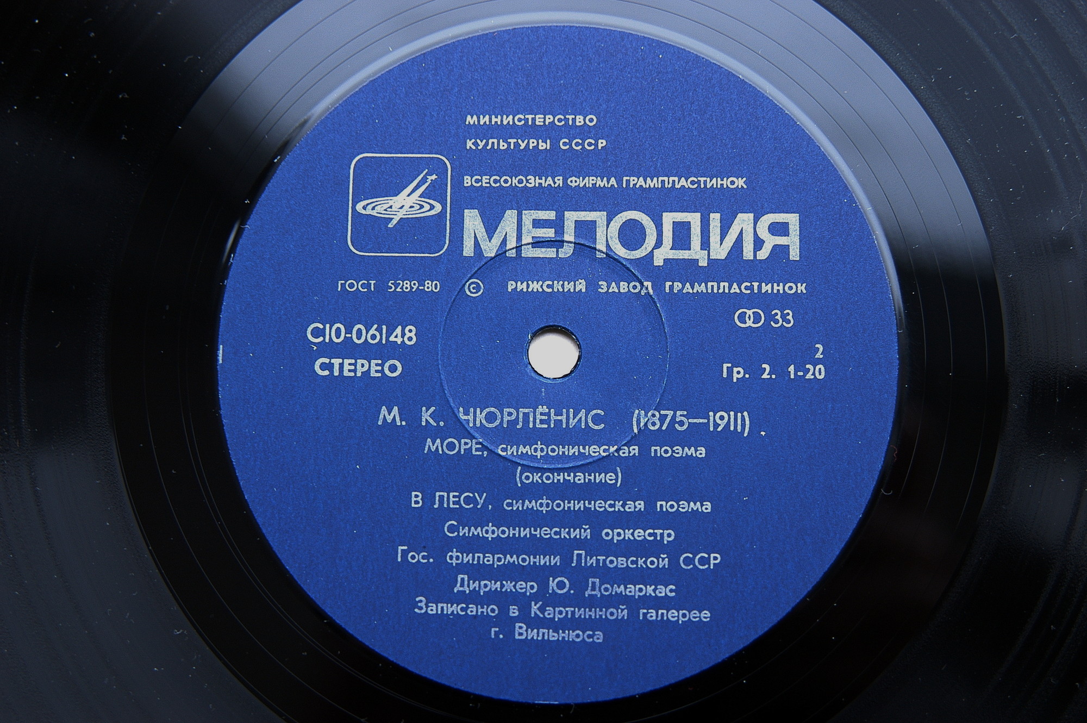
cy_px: 362
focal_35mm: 52
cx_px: 544
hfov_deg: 37.9
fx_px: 1584
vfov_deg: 25.7
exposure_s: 1/40
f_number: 3.3
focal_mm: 35
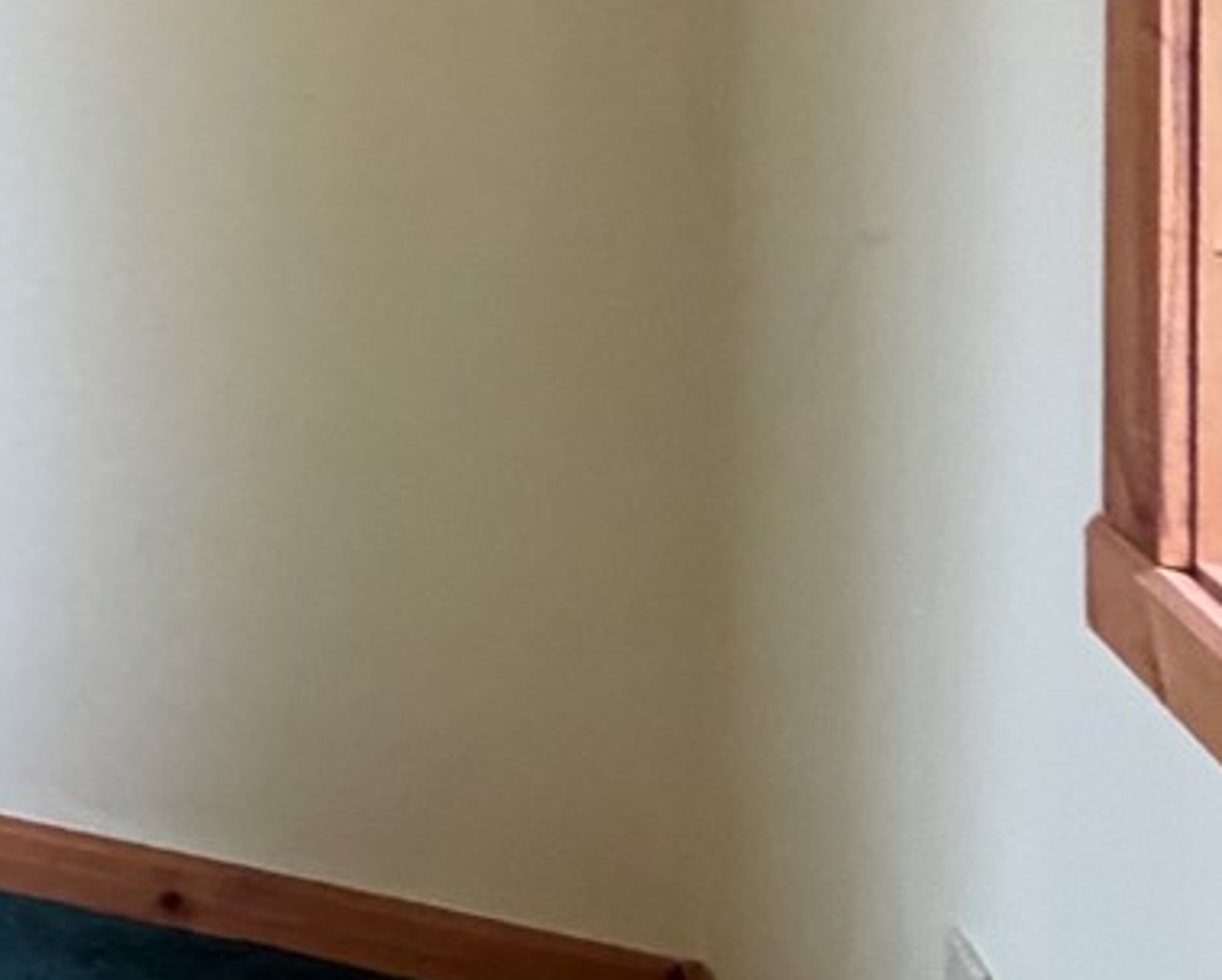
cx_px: -1410
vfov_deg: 18.3
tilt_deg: -1.3
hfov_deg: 16.7
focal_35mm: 74
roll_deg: -0.5
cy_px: -511
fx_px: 2678
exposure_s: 1/60
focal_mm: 2.22
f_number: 2.2
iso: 640
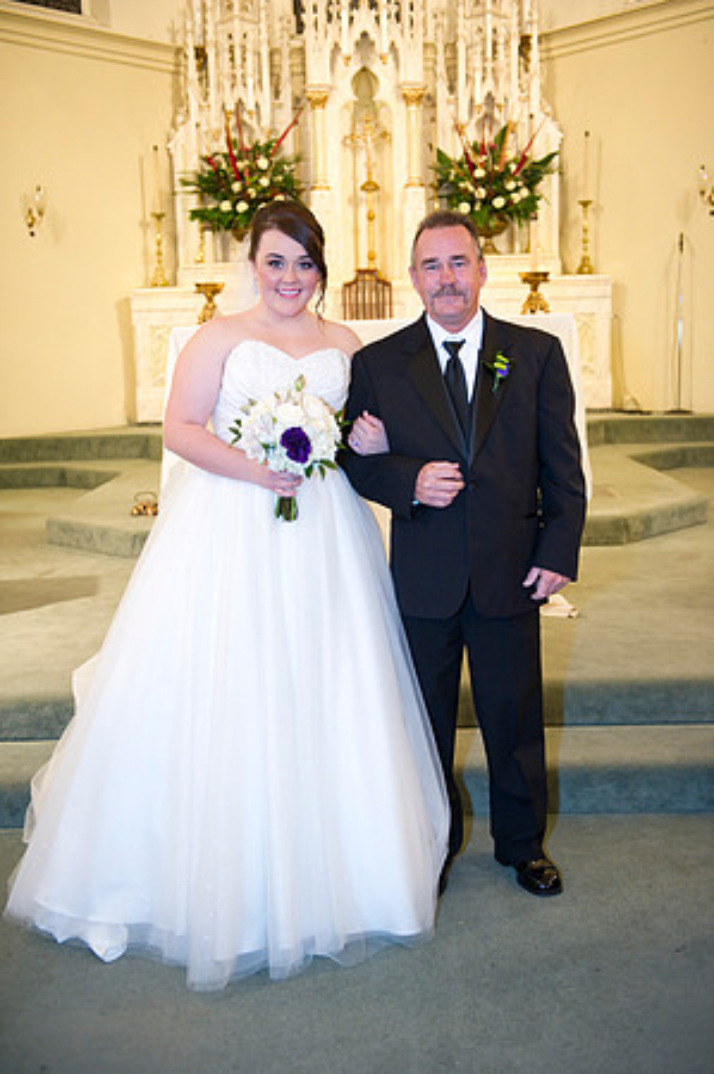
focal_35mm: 40
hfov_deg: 33.3
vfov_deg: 48.5
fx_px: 1193
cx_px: 357
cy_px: 537
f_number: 2.8
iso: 1250
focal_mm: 40
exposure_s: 1/60
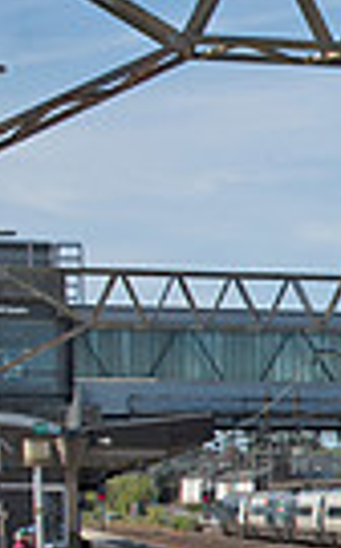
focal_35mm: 177
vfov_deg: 11.7
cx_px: 1145
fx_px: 2643
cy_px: 589
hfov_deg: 6.5
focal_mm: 27
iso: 200
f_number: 9
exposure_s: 1/250
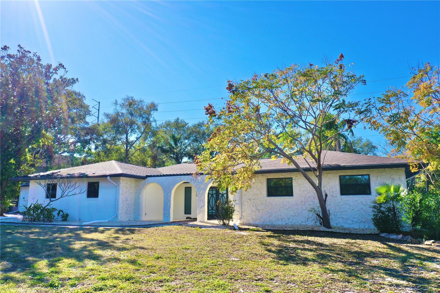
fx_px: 342
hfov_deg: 65.5
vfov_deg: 46.4
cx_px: 220
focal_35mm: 28
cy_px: 146
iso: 100
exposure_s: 1/500
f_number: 5.6
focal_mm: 10.26
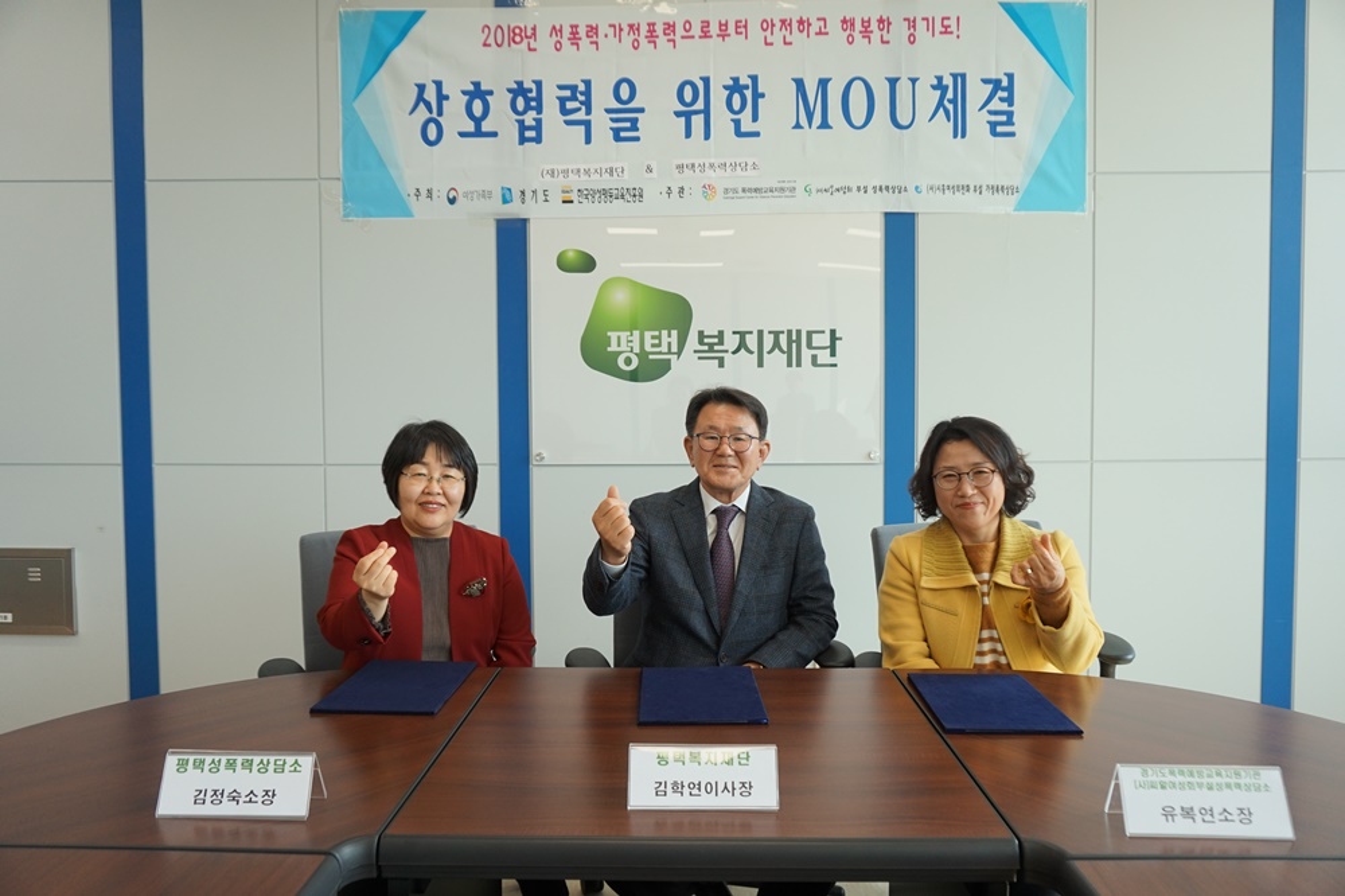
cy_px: 448
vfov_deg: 53.1
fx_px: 896
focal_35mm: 24
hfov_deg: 73.8
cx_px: 672
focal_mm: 16
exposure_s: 1/160
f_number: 4
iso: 250
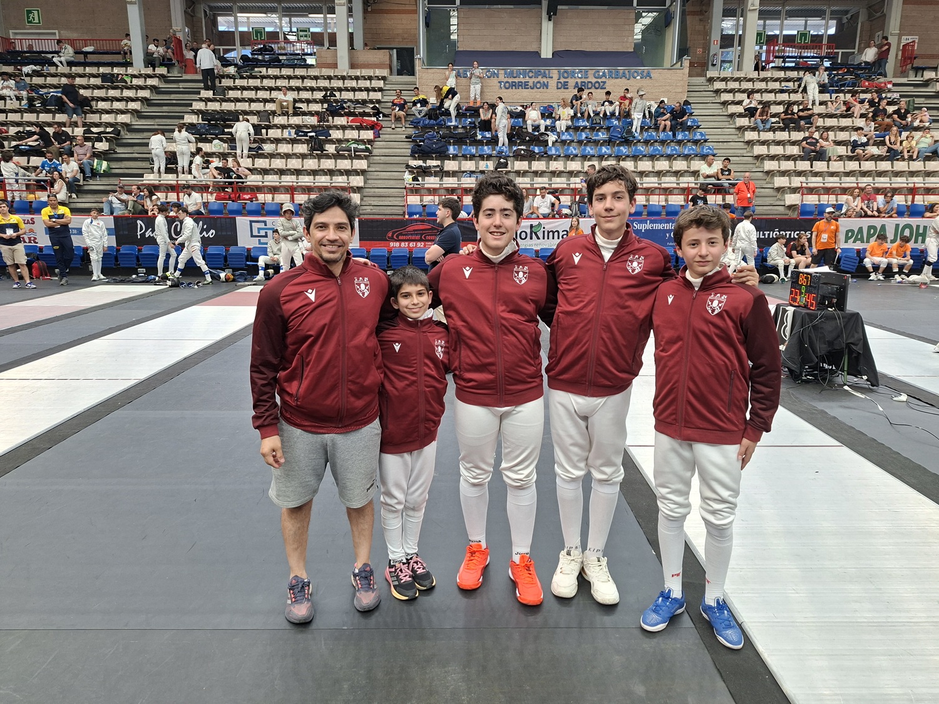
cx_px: 470
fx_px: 624
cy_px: 352
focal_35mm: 23
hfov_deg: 73.9
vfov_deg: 58.9
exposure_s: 1/100
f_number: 1.8
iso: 64
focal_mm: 5.54
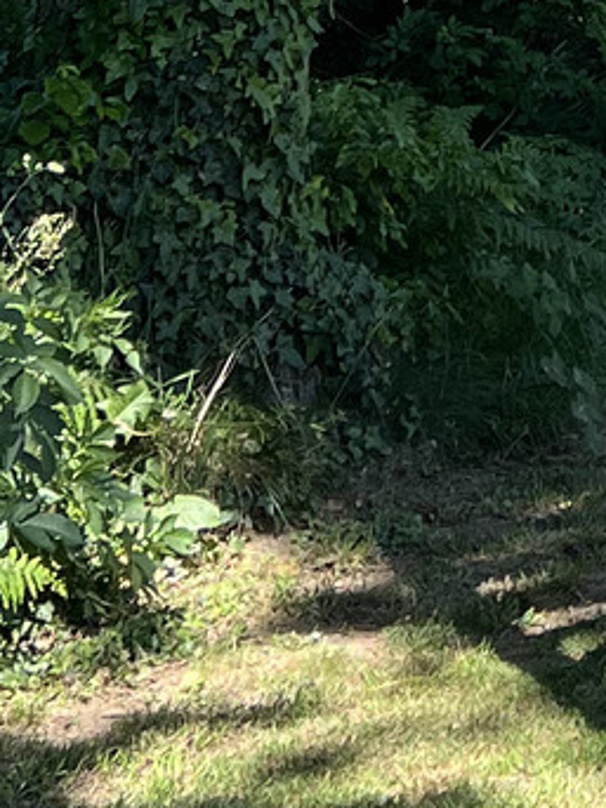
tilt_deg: +7.3
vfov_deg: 11.7
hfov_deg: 9.1
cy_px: -742
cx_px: 1207
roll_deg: +1.4
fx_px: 3574
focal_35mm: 153
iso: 50
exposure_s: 1/840
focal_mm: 5.7
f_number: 1.5
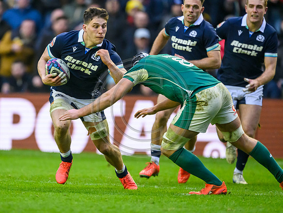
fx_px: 5703
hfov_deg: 2.8
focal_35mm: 698
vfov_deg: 2.1
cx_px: 100
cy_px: 123
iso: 6400
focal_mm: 560
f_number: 4
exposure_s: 1/1600
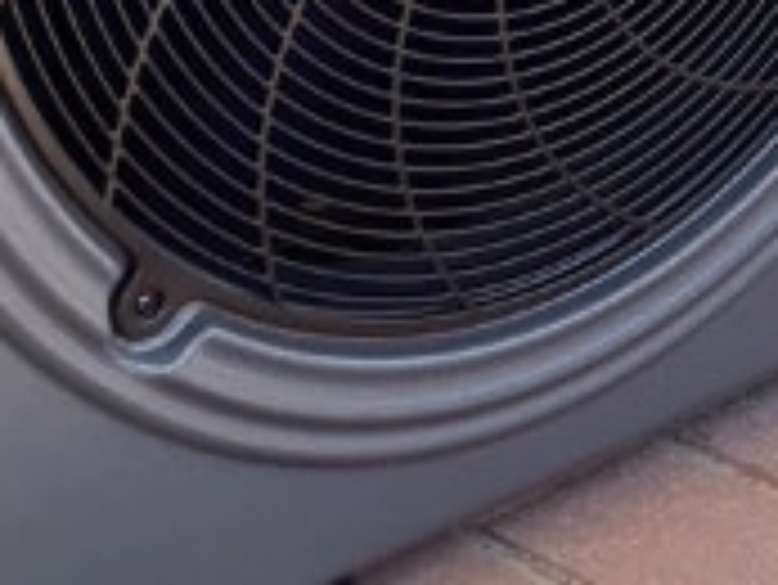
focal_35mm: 120
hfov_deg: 16.0
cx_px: 818
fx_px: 2699
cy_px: -297
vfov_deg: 11.8
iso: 50
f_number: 2.4
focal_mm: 4.3
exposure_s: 1/2083
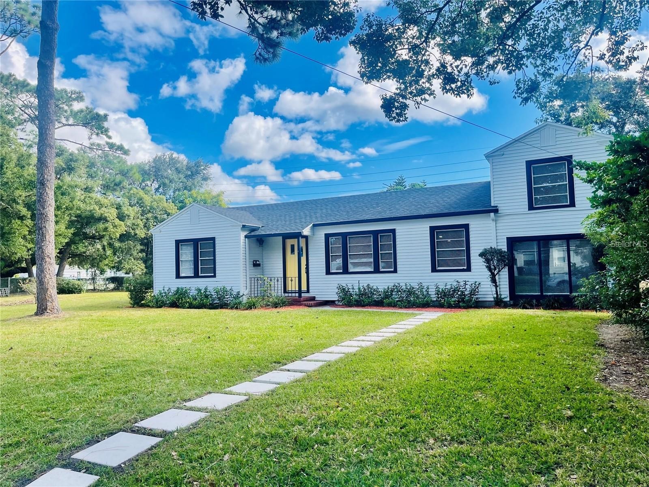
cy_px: 244
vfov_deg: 53.1
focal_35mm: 26
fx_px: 487
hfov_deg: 67.3
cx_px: 324
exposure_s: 1/1387
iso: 32
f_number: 1.6
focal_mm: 5.1
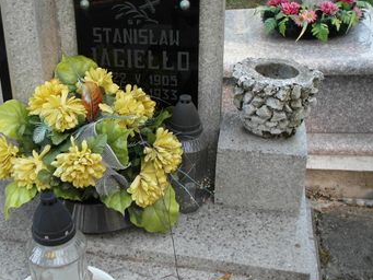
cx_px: 103
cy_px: 116
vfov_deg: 32.1
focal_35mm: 45
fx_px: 485
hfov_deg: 41.1
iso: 100
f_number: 3.4
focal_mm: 5.2
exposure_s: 1/45
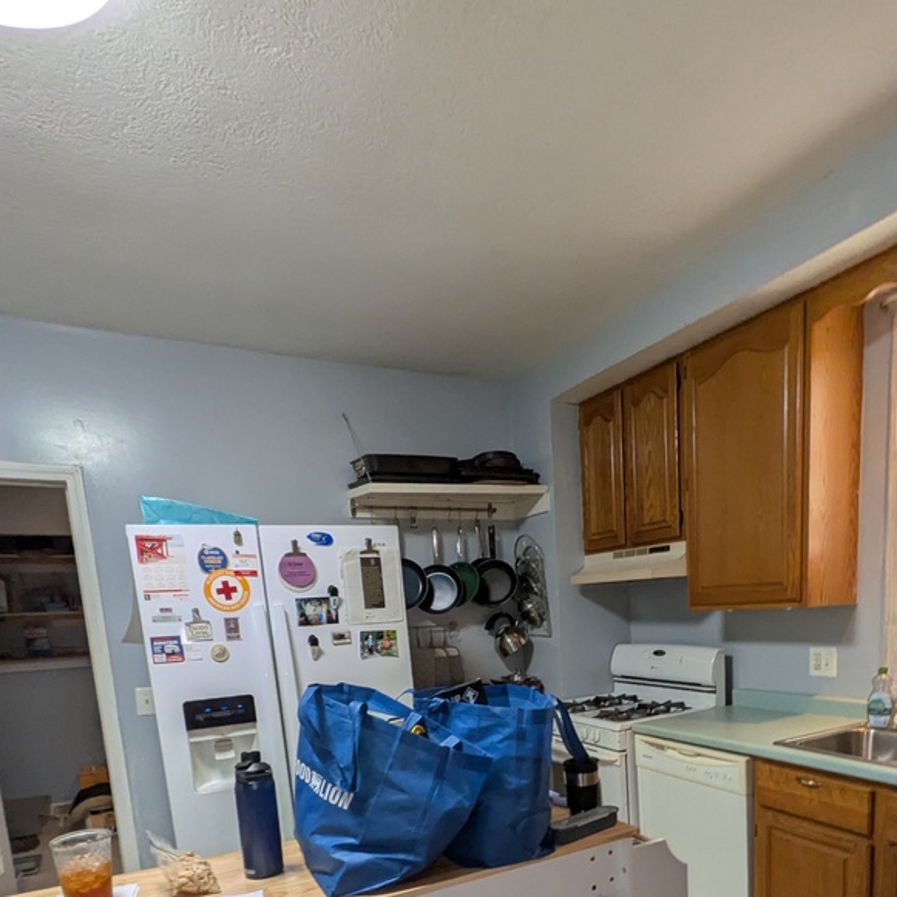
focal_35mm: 23
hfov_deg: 66.8
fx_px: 674
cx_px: 528
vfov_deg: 62.1
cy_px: 706
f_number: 2.2
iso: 82
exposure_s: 1/60
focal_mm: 1.85
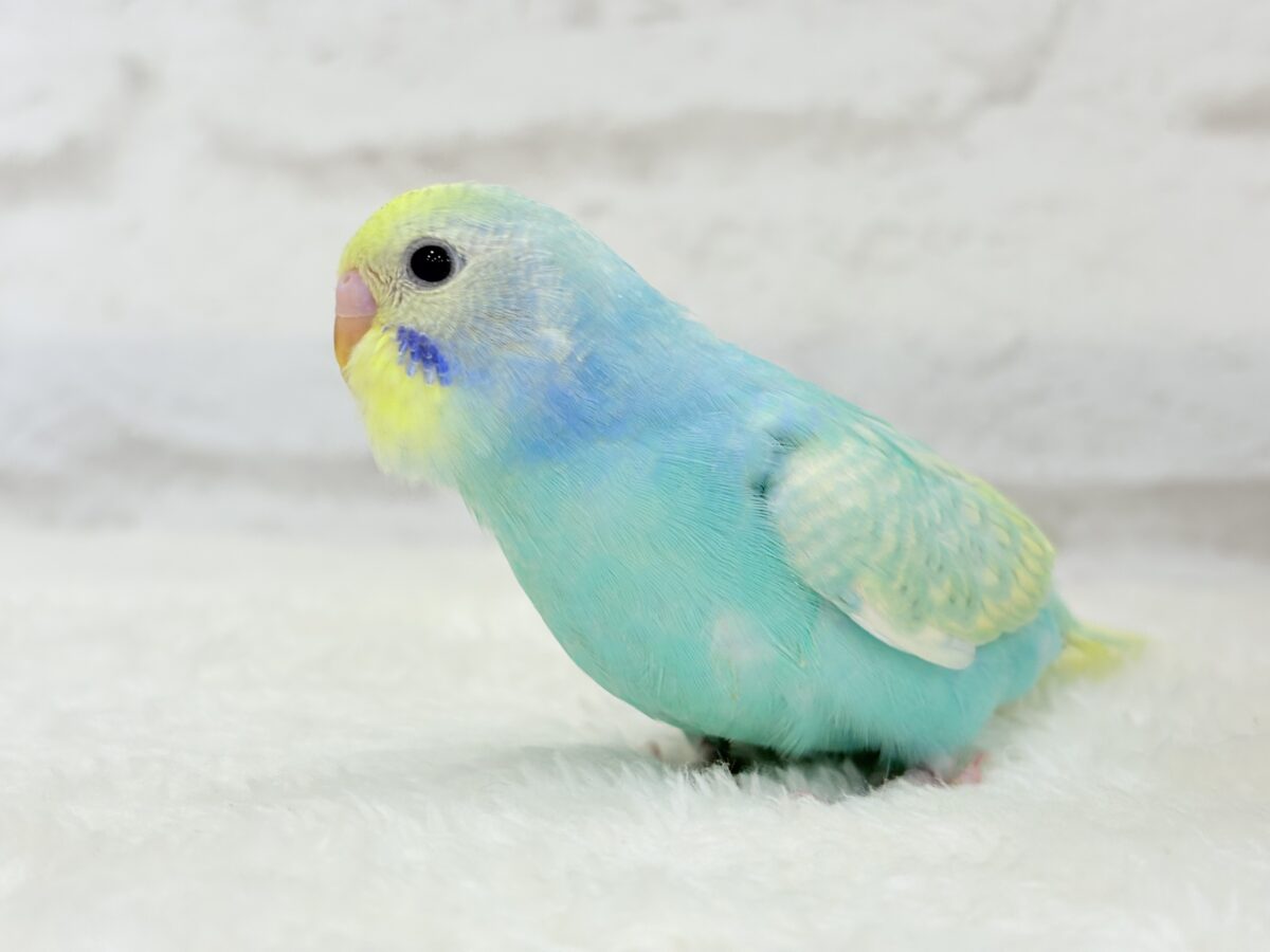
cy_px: 476
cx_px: 635
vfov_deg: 28.0
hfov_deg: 36.8
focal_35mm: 52
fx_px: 1908
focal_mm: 5.96
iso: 64
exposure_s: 1/100
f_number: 1.6
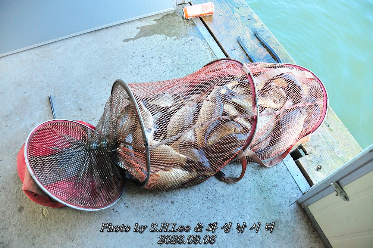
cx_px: 186
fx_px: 279
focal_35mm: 27
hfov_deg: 67.4
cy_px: 124
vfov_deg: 47.8
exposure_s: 1/640
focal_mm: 18
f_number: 3.5
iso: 1600
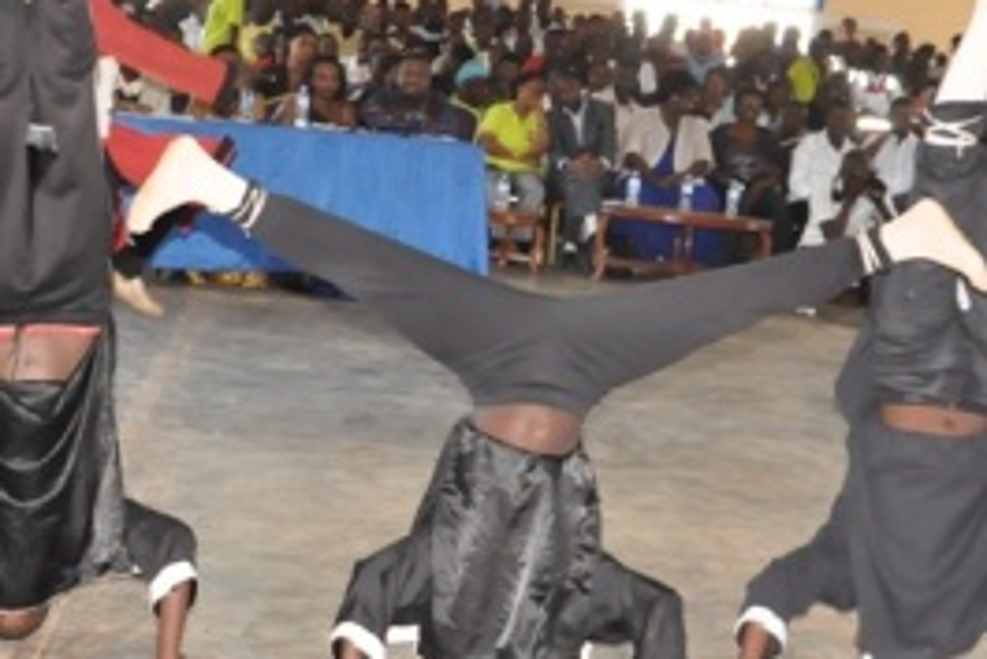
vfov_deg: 19.2
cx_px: 458
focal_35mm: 71
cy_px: 383
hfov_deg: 28.4
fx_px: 1948
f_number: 7.1
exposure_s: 1/100
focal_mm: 28
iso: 3200
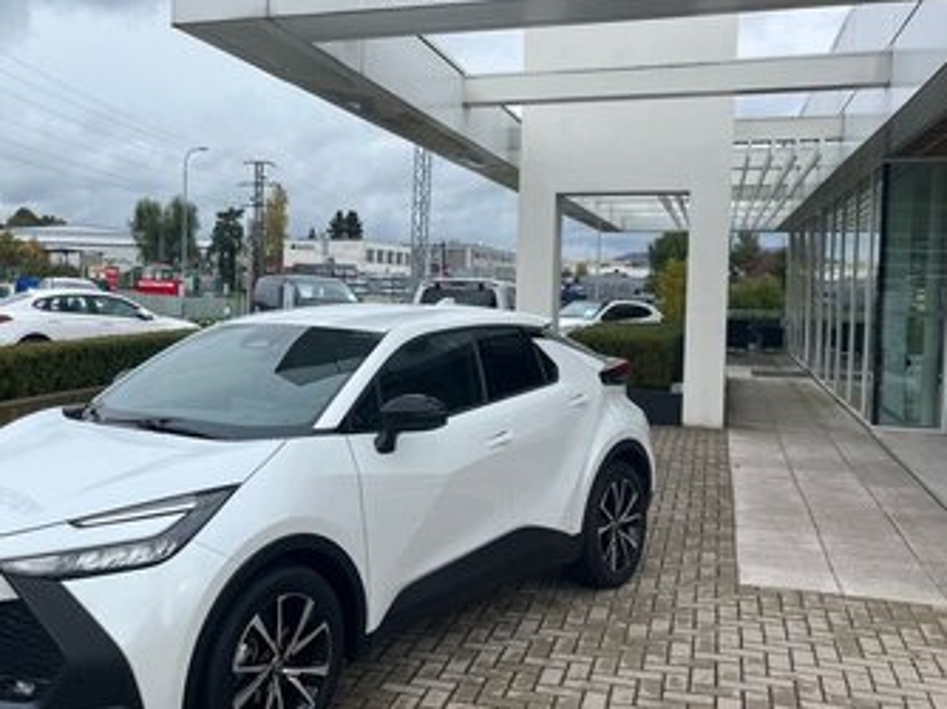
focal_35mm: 38
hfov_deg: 48.3
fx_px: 1039
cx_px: 323
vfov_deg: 37.7
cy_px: 326
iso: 50
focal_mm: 5.1
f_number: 1.6
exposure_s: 1/1776
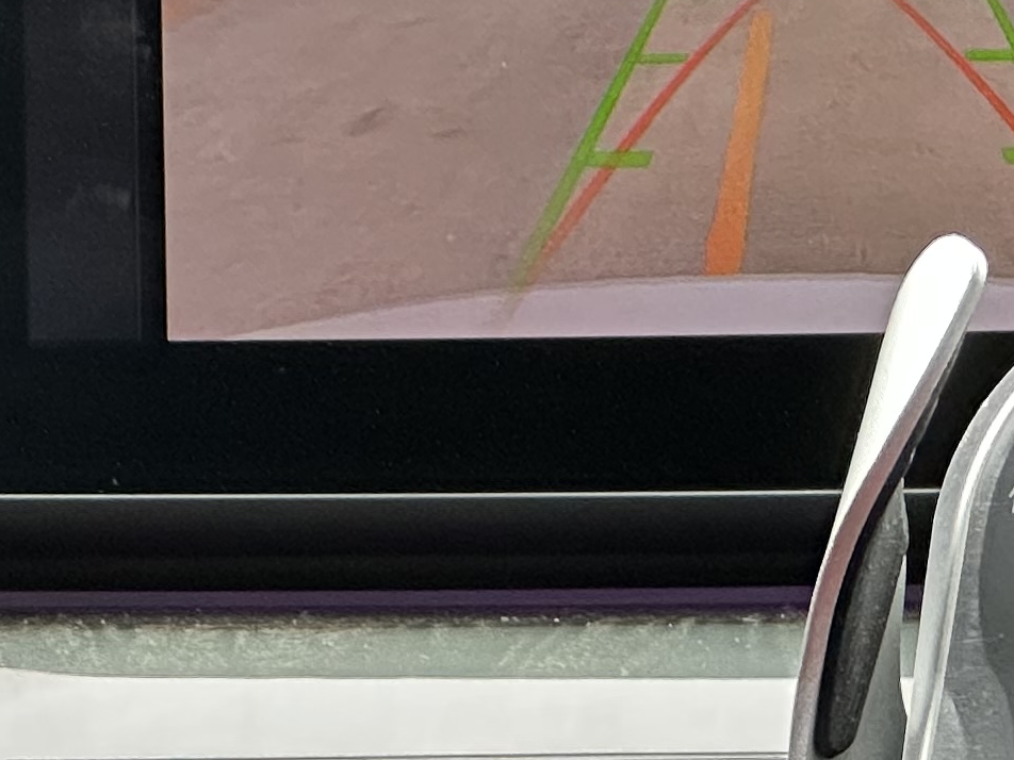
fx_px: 9549
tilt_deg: -11.9
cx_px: 1463
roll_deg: -0.6
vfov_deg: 4.5
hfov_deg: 6.0
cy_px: 1577
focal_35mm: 326
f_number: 2.8
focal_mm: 9
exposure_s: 1/99
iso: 200
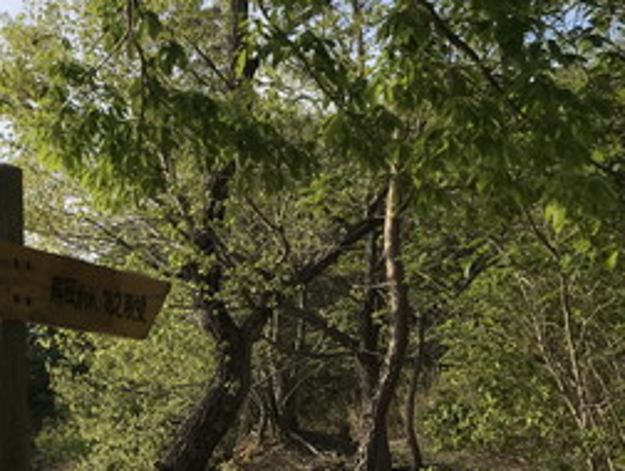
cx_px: -2
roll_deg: -2.1
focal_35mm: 61
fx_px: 1103
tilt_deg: +9.2
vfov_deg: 24.1
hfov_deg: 29.5
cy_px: 276
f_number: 1.8
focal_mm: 3.99
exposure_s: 1/1212
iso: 20
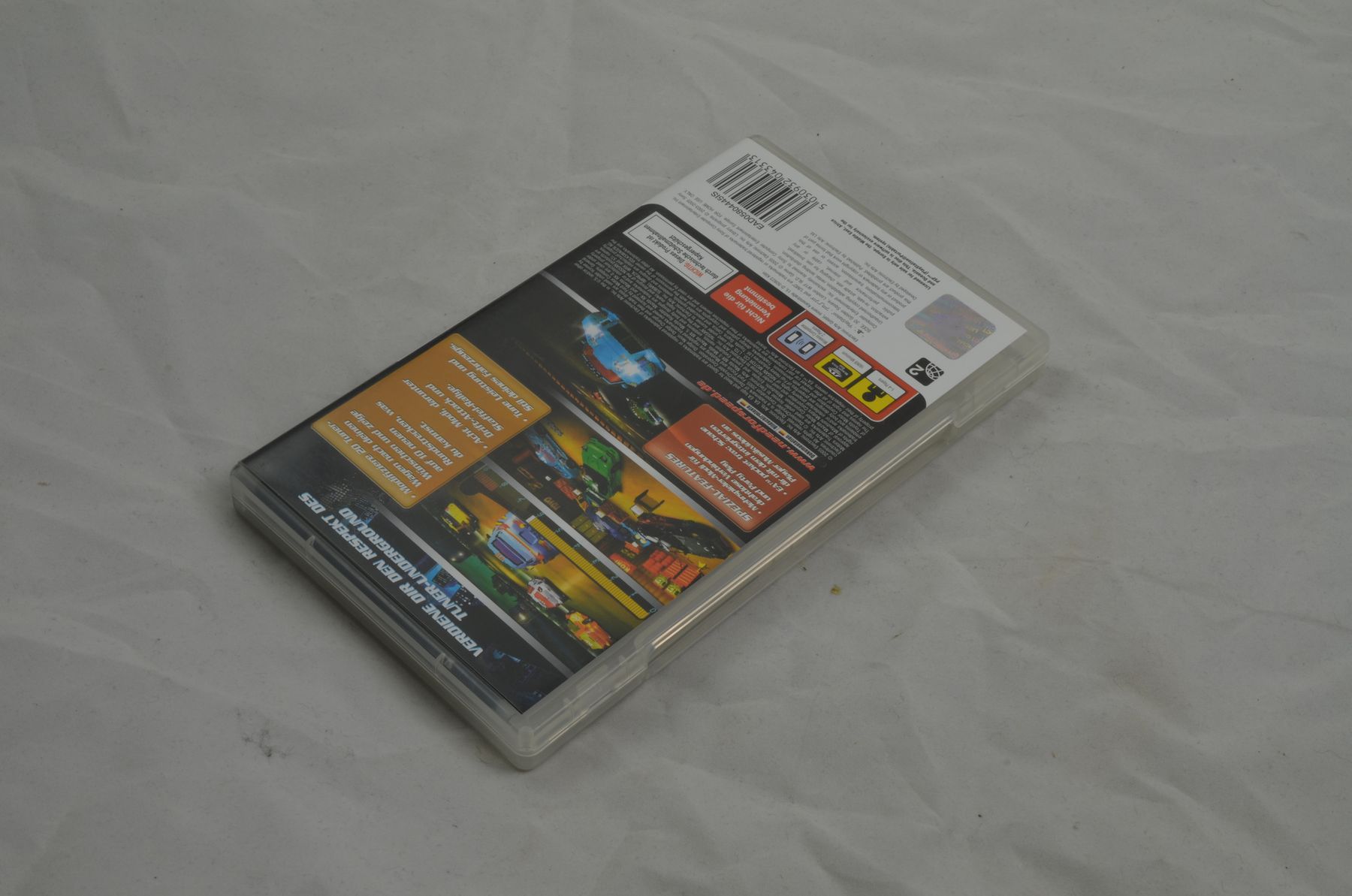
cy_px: 448
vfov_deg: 22.5
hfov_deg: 33.5
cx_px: 676
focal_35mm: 60
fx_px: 2249
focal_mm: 40
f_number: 20
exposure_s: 1/4
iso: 100
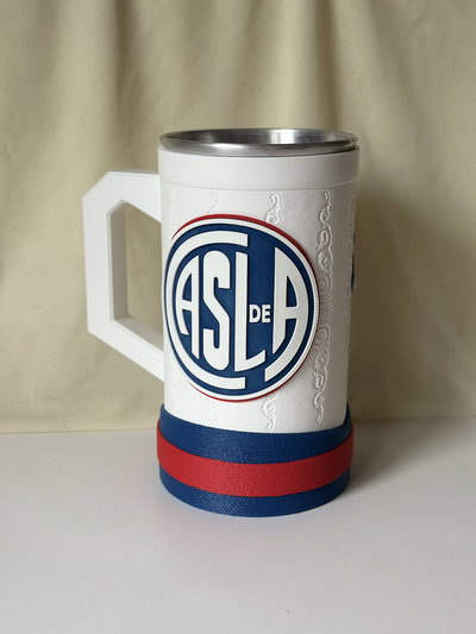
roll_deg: -1.3
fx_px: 880
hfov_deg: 30.3
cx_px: 238
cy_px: 317
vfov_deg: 39.6
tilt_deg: -15.7
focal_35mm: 48
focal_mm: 6.86
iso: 80
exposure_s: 1/347
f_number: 1.78
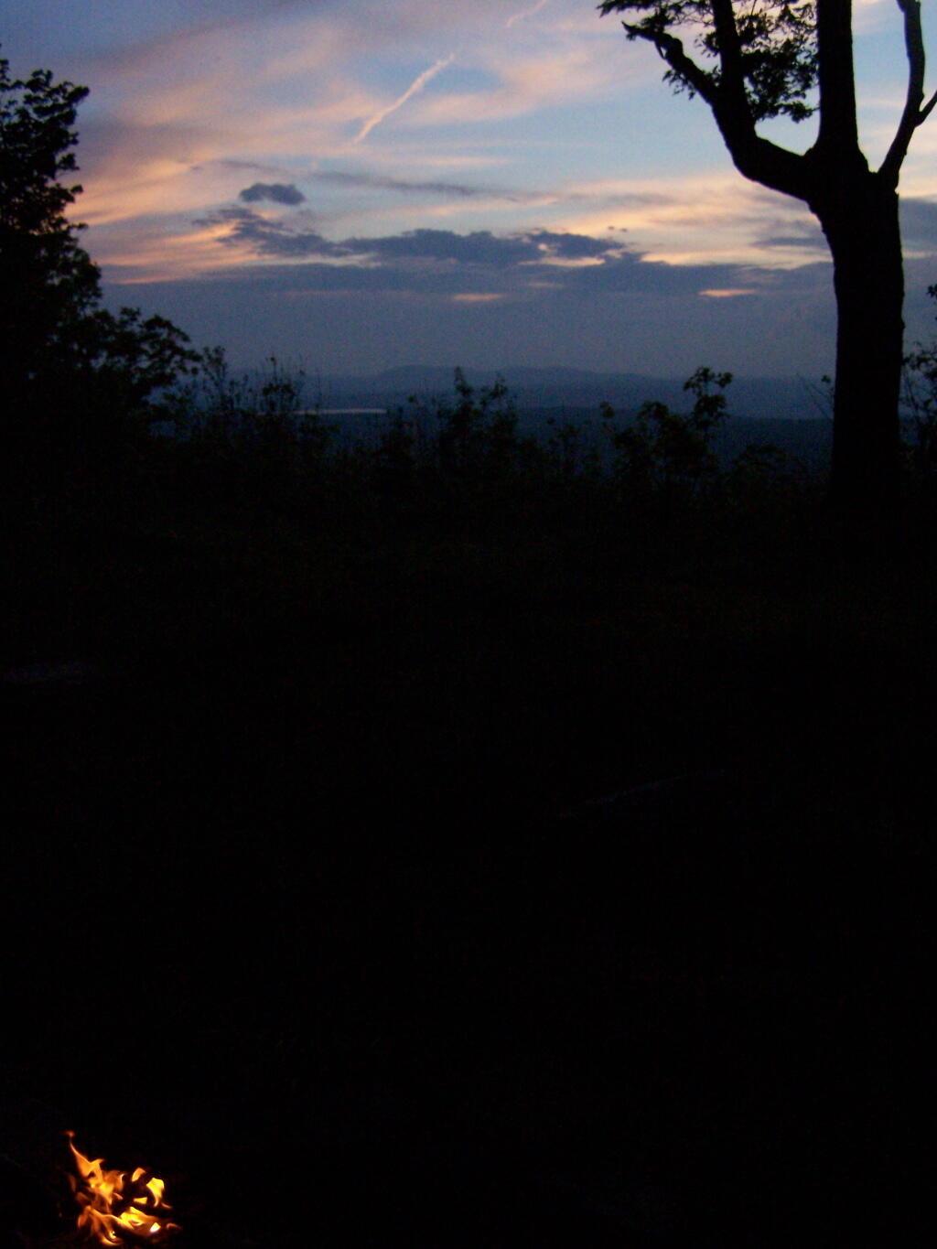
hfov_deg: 37.7
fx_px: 1371
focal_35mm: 38
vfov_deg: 49.0
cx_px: 468
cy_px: 624
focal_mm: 6.3
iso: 400
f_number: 2.8
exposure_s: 1/640
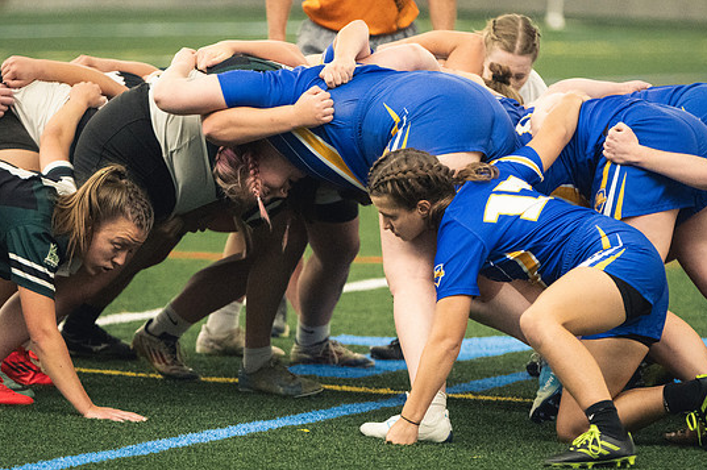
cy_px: 253
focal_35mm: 324
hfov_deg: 6.4
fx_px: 6357
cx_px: 378
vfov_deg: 4.2
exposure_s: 1/500
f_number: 2.8
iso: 10000
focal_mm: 200
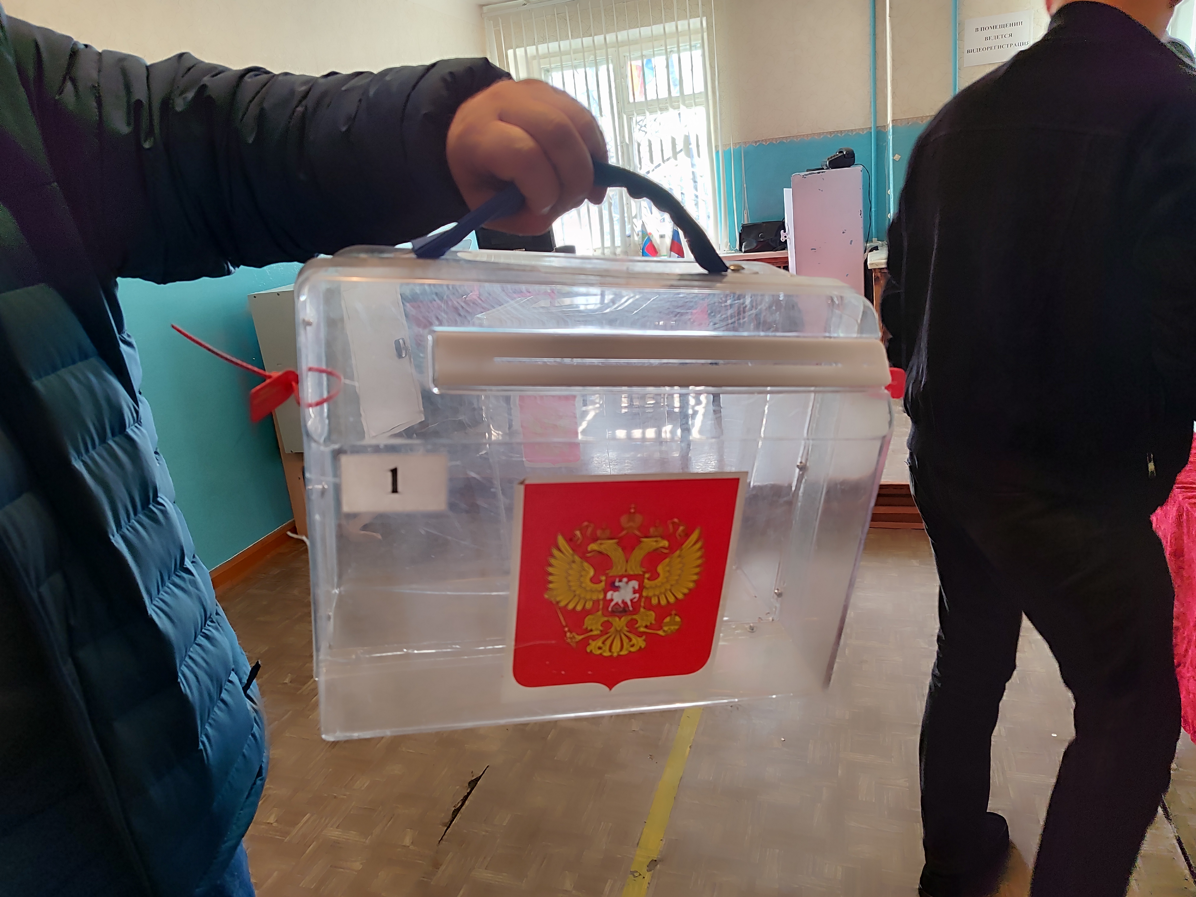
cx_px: 598
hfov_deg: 69.4
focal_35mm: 25
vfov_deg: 54.9
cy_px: 448
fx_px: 864
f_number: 1.89
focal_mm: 5.95
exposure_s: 1/50
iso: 100
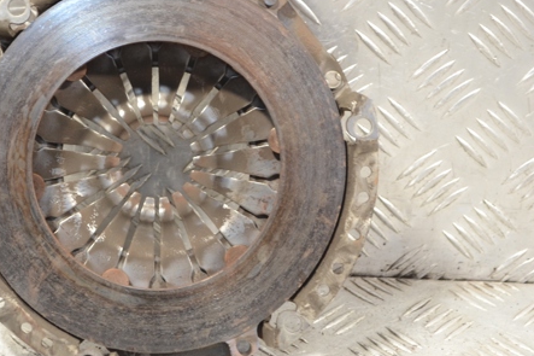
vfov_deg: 13.2
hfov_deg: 19.6
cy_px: 152
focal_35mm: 104
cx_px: 160
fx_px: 1542
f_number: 5.3
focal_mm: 48
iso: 640
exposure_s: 1/30
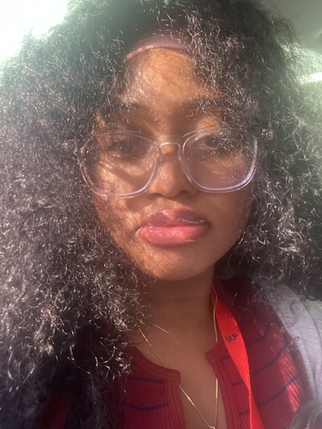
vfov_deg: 60.0
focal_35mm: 30
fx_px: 372
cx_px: 161
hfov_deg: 46.8
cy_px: 214
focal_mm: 2.71
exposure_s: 1/60
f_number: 2.2
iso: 100
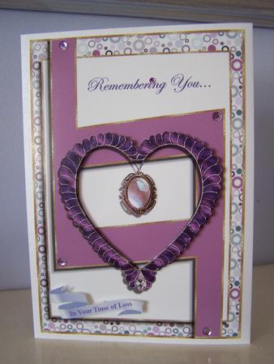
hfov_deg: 37.8
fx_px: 401
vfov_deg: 49.0
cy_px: 182
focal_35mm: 38
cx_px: 137
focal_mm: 6.3
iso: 140
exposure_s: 1/10
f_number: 2.8
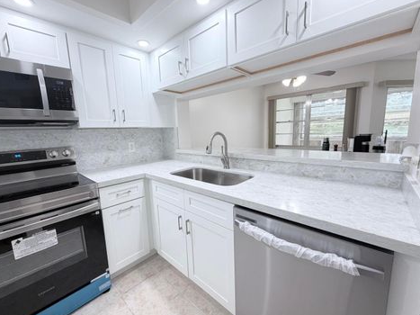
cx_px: 205
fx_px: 182
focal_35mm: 15
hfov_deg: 98.2
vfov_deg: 81.7
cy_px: 159
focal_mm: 2.22
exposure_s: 1/120
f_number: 2.2
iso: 160
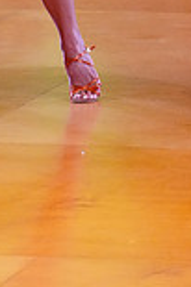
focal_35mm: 344
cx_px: 159
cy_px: -243
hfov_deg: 4.0
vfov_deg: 5.9
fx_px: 2744
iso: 5000
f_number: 2.8
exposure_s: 1/400
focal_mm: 92
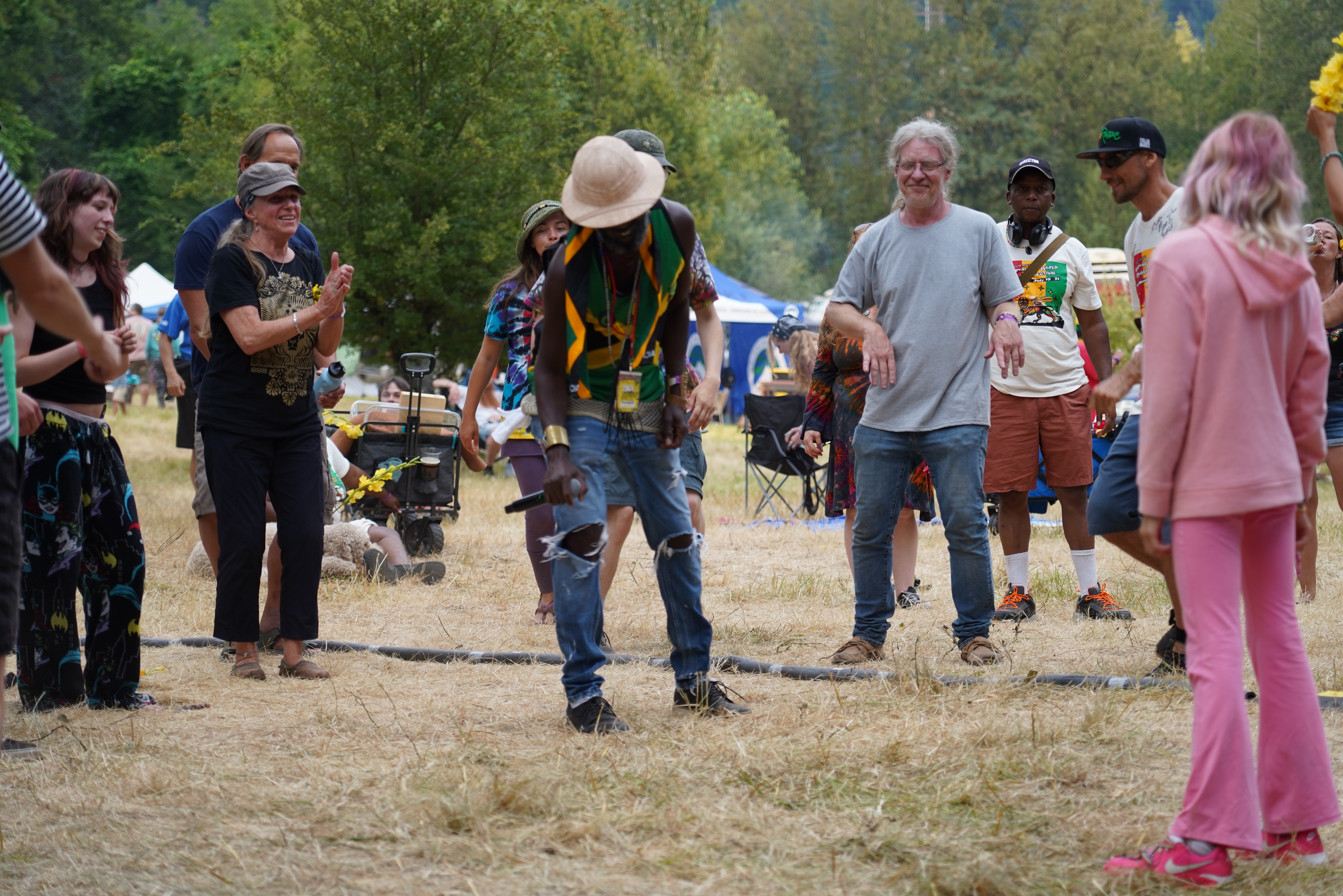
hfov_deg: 19.5
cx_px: 672
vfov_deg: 13.0
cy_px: 448
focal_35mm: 105
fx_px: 3917
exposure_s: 1/160
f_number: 4
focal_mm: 105
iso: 250
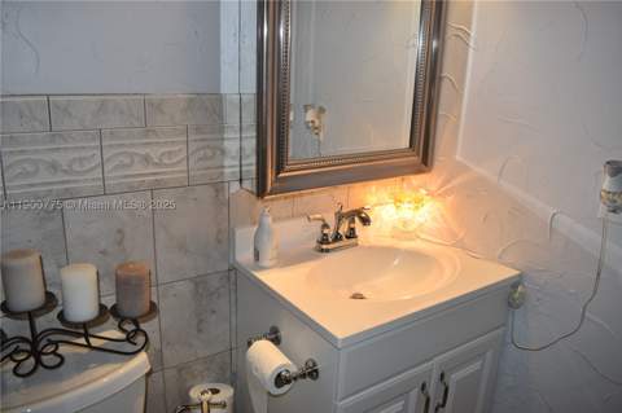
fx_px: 466
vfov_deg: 47.8
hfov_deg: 67.4
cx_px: 311
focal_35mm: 27
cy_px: 206
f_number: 5.6
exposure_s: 1/40
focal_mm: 18
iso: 100
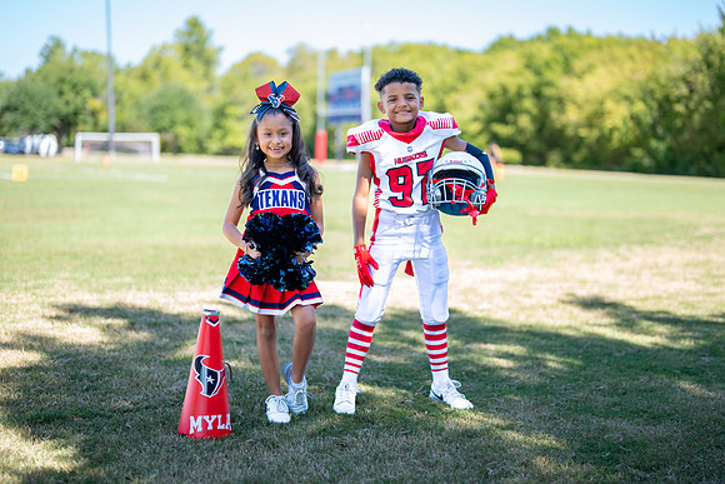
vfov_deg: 24.4
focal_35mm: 56
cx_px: 367
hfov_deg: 35.9
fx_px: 1119
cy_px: 244
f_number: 1.2
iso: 100
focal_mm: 50
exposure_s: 1/1250
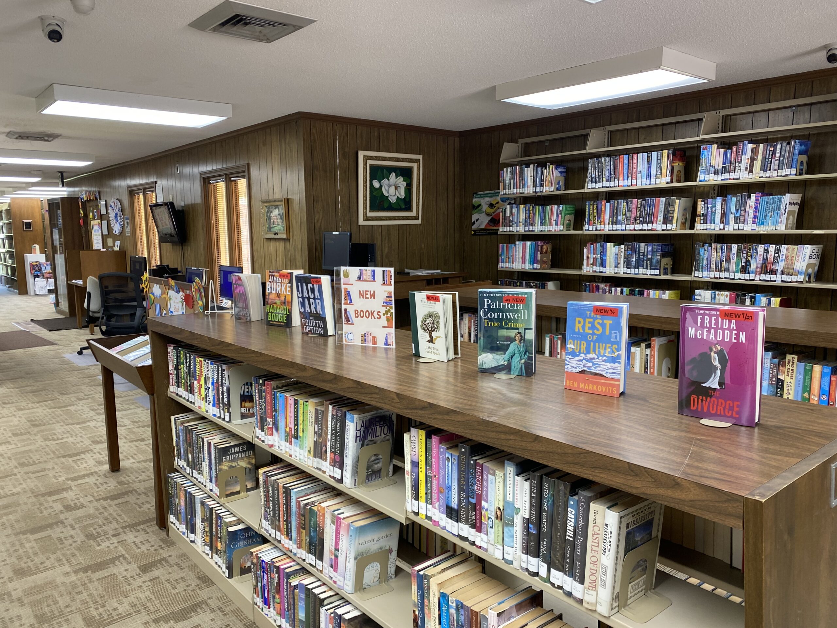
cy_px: 314
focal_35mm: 26
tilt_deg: -9.2
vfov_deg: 53.1
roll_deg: +0.8
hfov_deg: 67.3
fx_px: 629
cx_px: 418
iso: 80
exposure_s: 1/60
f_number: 1.8
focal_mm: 4.25
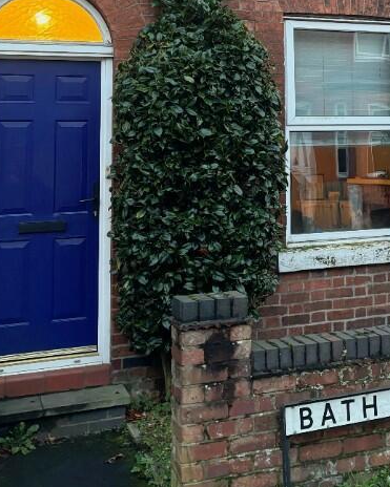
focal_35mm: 56
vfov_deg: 32.3
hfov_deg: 26.4
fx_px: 808
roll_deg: +0.9
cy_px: 73
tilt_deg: +4.7
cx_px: 338
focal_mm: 5.96
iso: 320
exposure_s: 1/50
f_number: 1.6
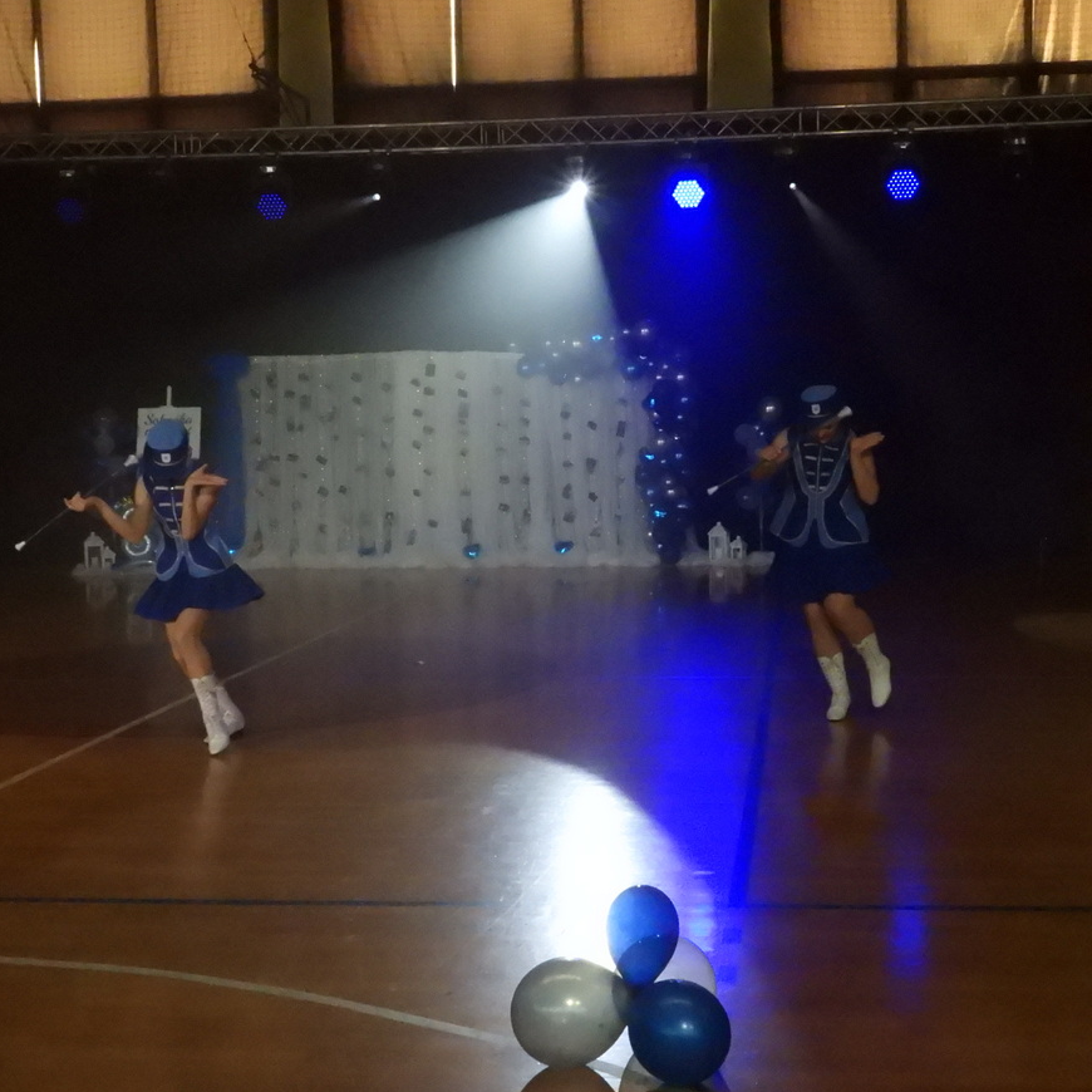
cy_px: 546
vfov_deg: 34.0
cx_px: 620
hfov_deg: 34.0
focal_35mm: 50
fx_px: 1785
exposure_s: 1/320
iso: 3200
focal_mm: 7.4
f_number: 8
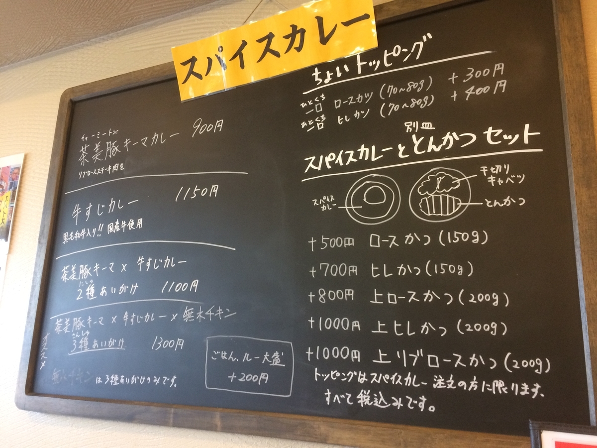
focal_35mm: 29
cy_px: 224
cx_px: 298
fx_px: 500
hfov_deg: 61.7
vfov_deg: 48.2
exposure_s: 1/30
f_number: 2.2
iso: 125
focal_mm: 4.15
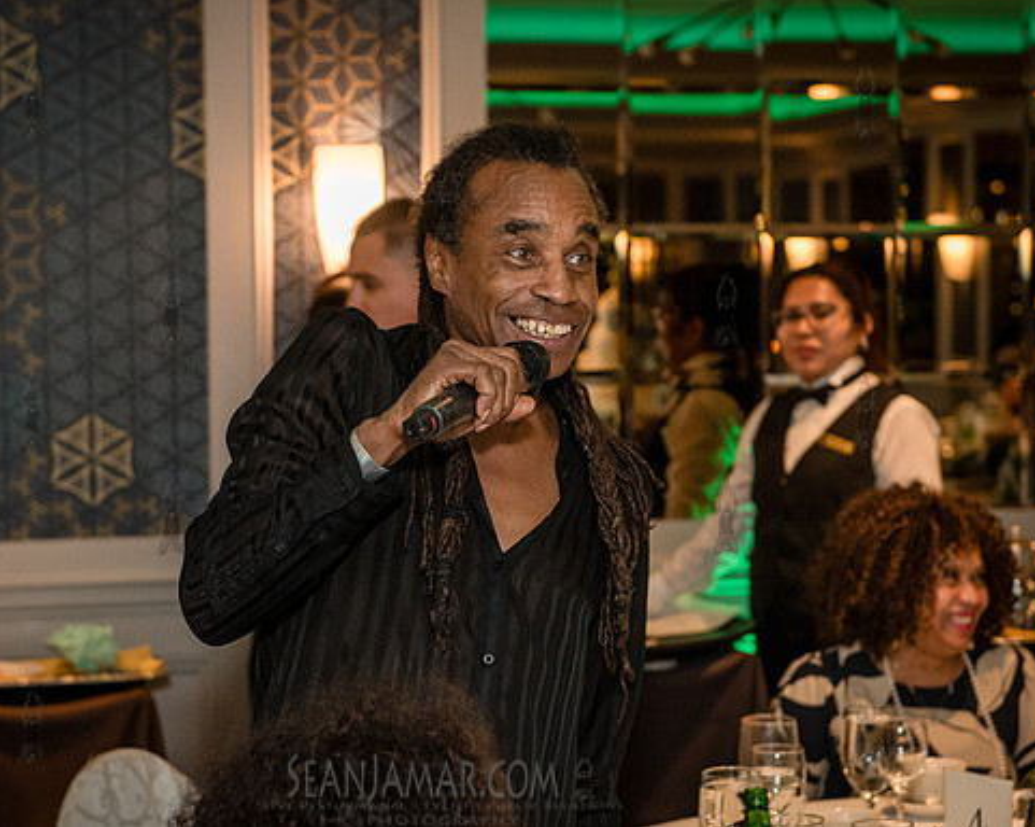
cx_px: 489
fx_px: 2846
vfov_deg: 16.5
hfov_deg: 20.6
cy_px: 457
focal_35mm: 93
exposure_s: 1/200
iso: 1600
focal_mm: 62
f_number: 3.5
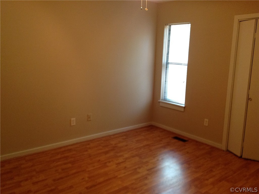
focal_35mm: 35
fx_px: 261
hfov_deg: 52.7
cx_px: 130
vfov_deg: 40.6
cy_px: 97
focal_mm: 4.28
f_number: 2.4
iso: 160
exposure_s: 1/15
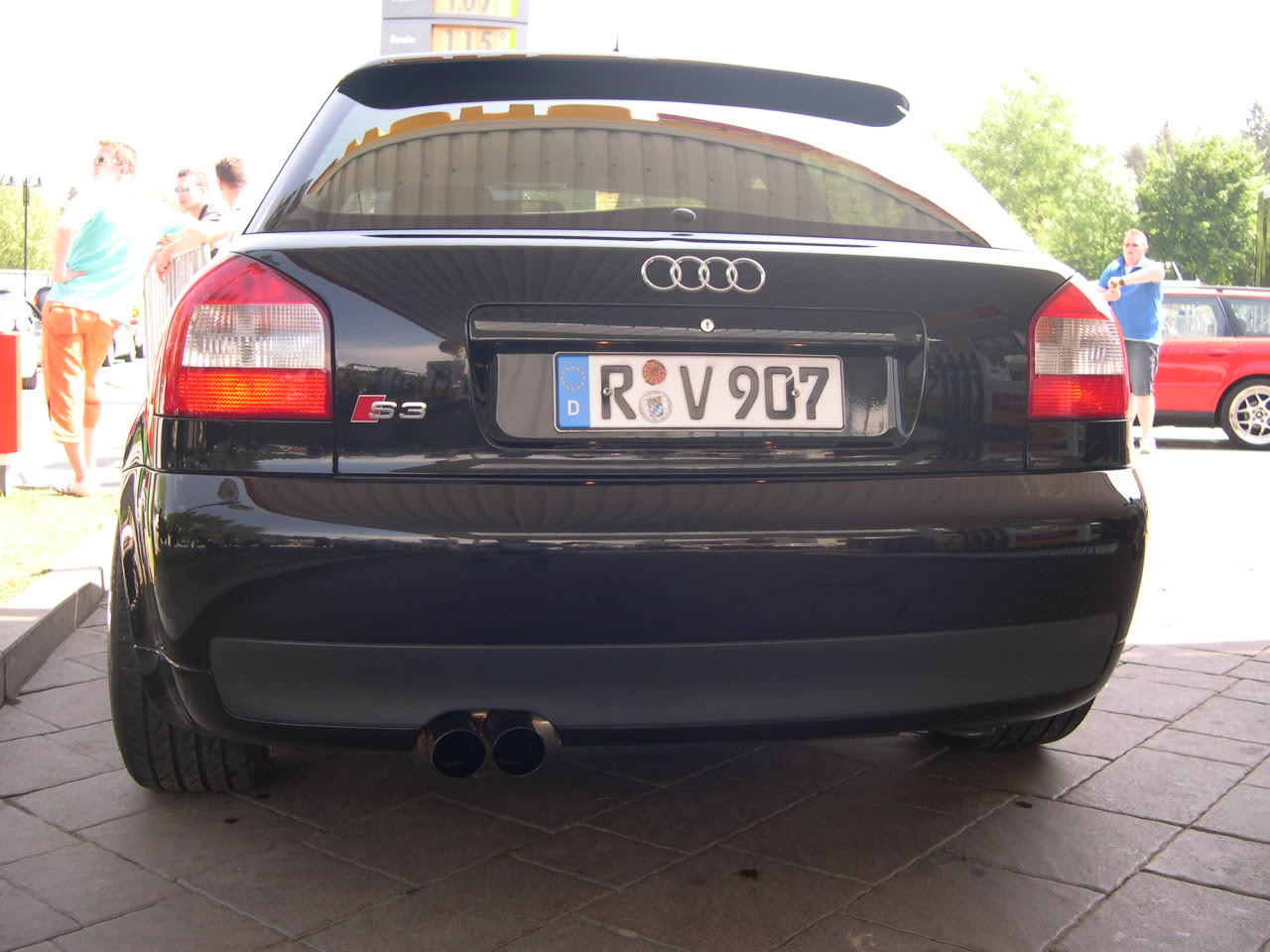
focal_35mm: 38
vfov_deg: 37.7
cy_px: 476
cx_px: 635
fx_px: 1394
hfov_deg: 49.0
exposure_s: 1/132
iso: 100
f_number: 2.8
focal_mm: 8
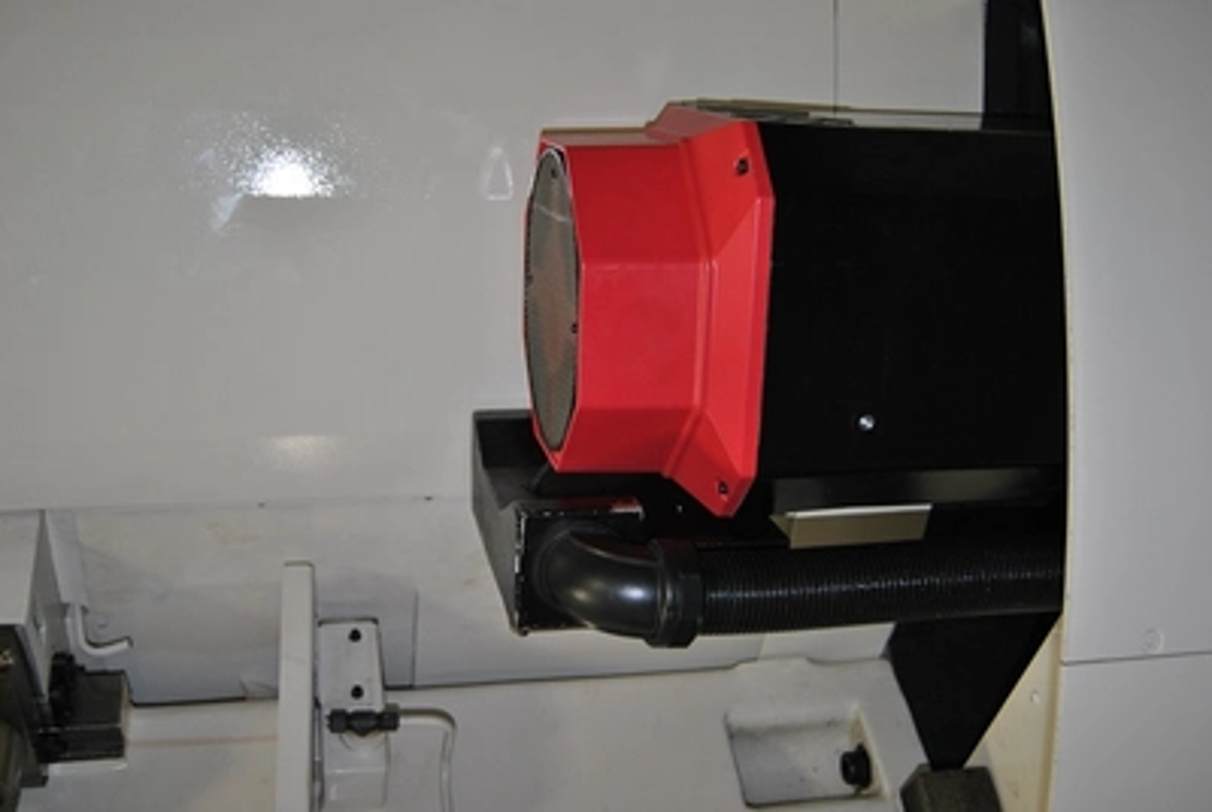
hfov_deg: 49.5
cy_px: 406
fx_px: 1315
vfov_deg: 34.3
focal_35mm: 39
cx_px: 606
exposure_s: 1/60
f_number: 4
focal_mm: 26
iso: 200
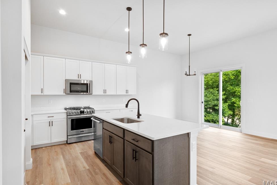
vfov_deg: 64.6
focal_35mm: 19
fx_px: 146
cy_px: 92
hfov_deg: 86.8
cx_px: 145
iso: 400
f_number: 8
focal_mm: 9
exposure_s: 1/20
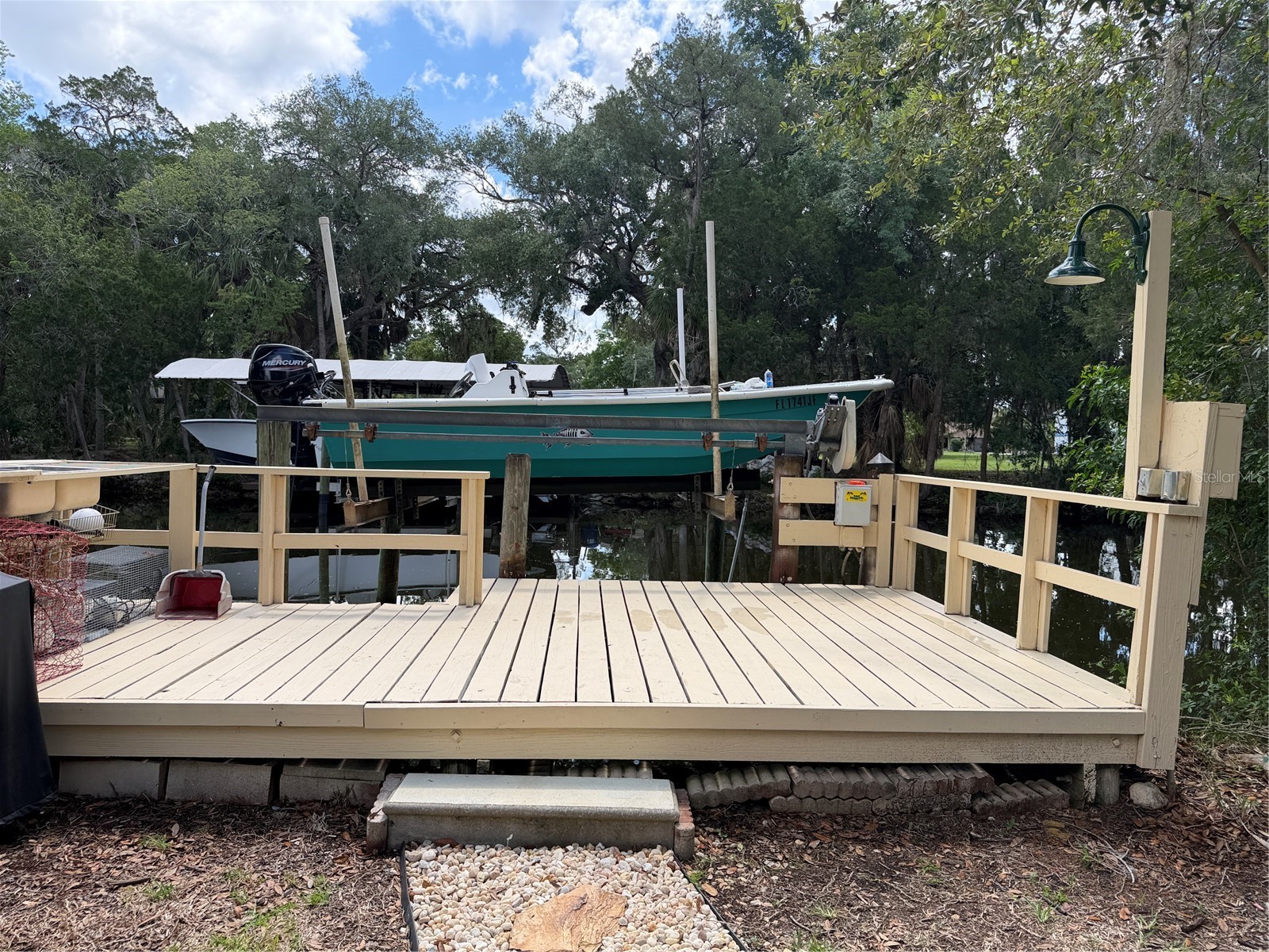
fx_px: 880
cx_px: 634
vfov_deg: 56.8
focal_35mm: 24
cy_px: 476
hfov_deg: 71.6
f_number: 1.78
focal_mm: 6.76
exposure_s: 1/1812
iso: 80
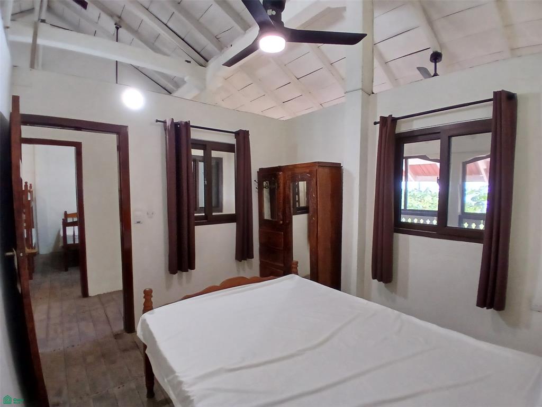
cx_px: 271
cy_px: 204
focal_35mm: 17
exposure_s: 1/30
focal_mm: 1.4
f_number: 2.2
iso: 200
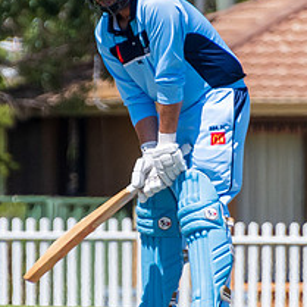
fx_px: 23278
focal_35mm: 2320
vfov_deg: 0.8
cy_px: 80
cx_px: 128
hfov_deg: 0.8
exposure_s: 1/2500
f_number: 6.3
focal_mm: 400
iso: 400
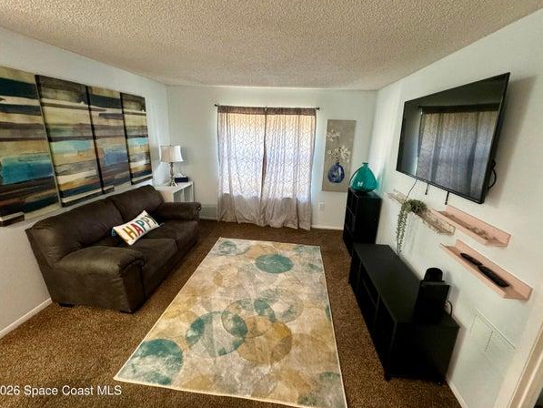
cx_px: 274
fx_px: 235
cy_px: 192
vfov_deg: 81.7
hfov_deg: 98.2
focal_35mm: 15
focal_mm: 2.22
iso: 320
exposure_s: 1/60
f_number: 2.2
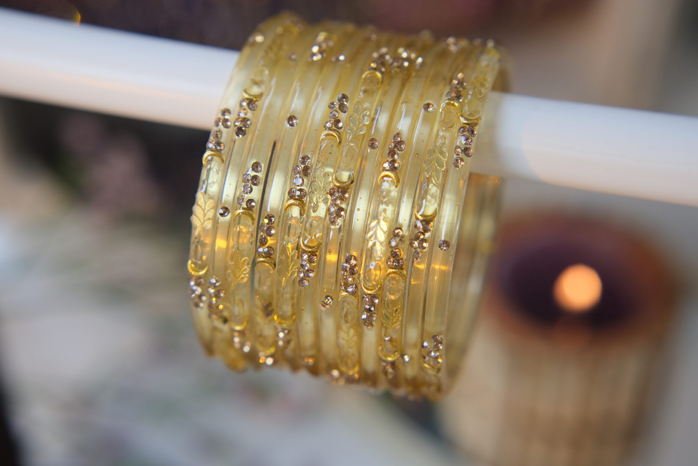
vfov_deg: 27.0
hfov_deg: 39.6
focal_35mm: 50
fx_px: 969
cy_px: 233
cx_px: 349
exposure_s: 1/125
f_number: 3.2
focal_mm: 33
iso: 640
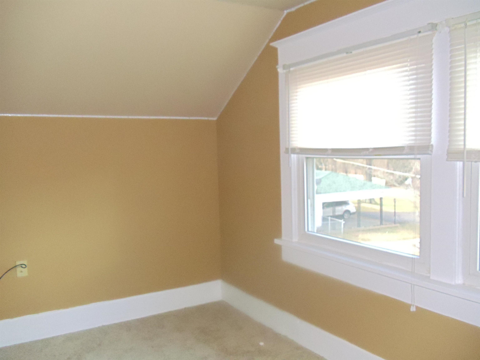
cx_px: 240
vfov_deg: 32.9
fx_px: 610
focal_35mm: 44
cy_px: 180
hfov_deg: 42.9
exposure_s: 1/30
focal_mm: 6
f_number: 7.1
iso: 1600
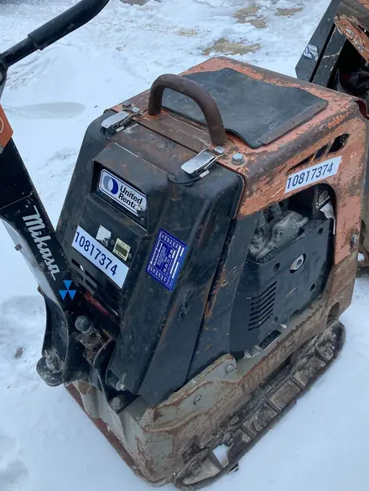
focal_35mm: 35
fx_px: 497
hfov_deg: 40.5
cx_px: 141
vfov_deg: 52.3
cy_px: 202
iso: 80
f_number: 1.8
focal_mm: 3.99
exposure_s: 1/66
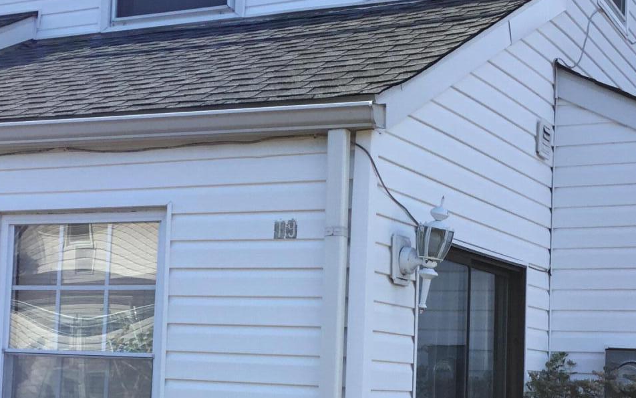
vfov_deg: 18.7
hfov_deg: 29.7
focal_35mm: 69
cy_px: 304
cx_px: 256
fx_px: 1196
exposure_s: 1/509
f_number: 2.4
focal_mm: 3.3
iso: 25
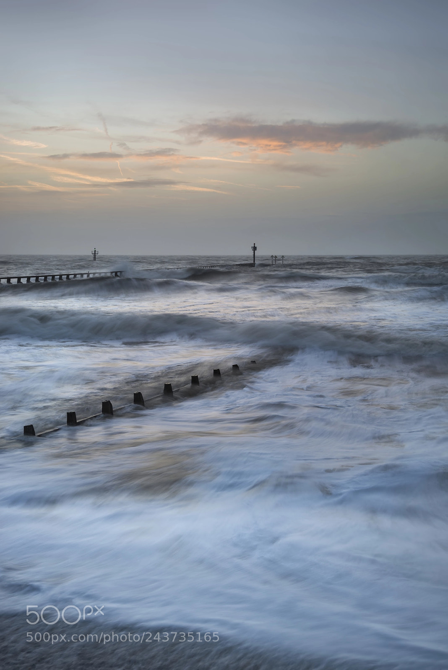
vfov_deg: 44.5
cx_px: 224
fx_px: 821
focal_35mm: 44
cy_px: 335
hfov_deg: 30.5
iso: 50
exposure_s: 1/1.67
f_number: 16
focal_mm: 44
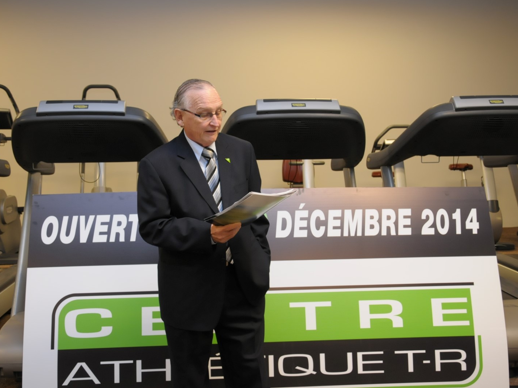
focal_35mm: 46
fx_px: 688
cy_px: 194
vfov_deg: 31.5
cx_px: 256
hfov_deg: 41.2
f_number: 7.1
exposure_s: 1/60
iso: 800
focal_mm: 28
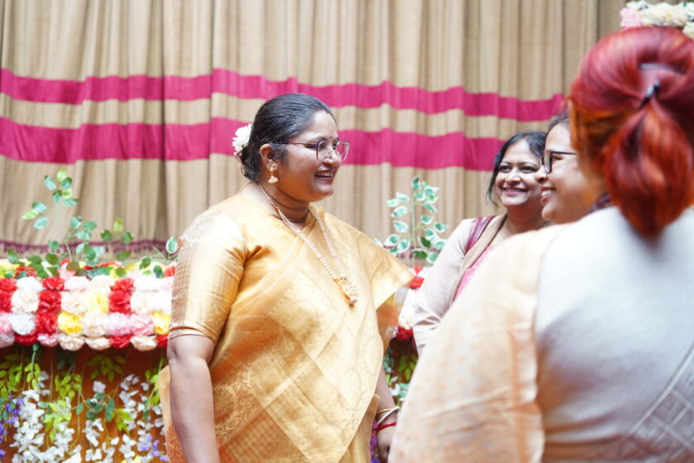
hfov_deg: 45.4
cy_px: 193
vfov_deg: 31.2
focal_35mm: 43
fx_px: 829
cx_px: 317
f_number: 2.5
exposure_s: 1/100
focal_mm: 35
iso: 640
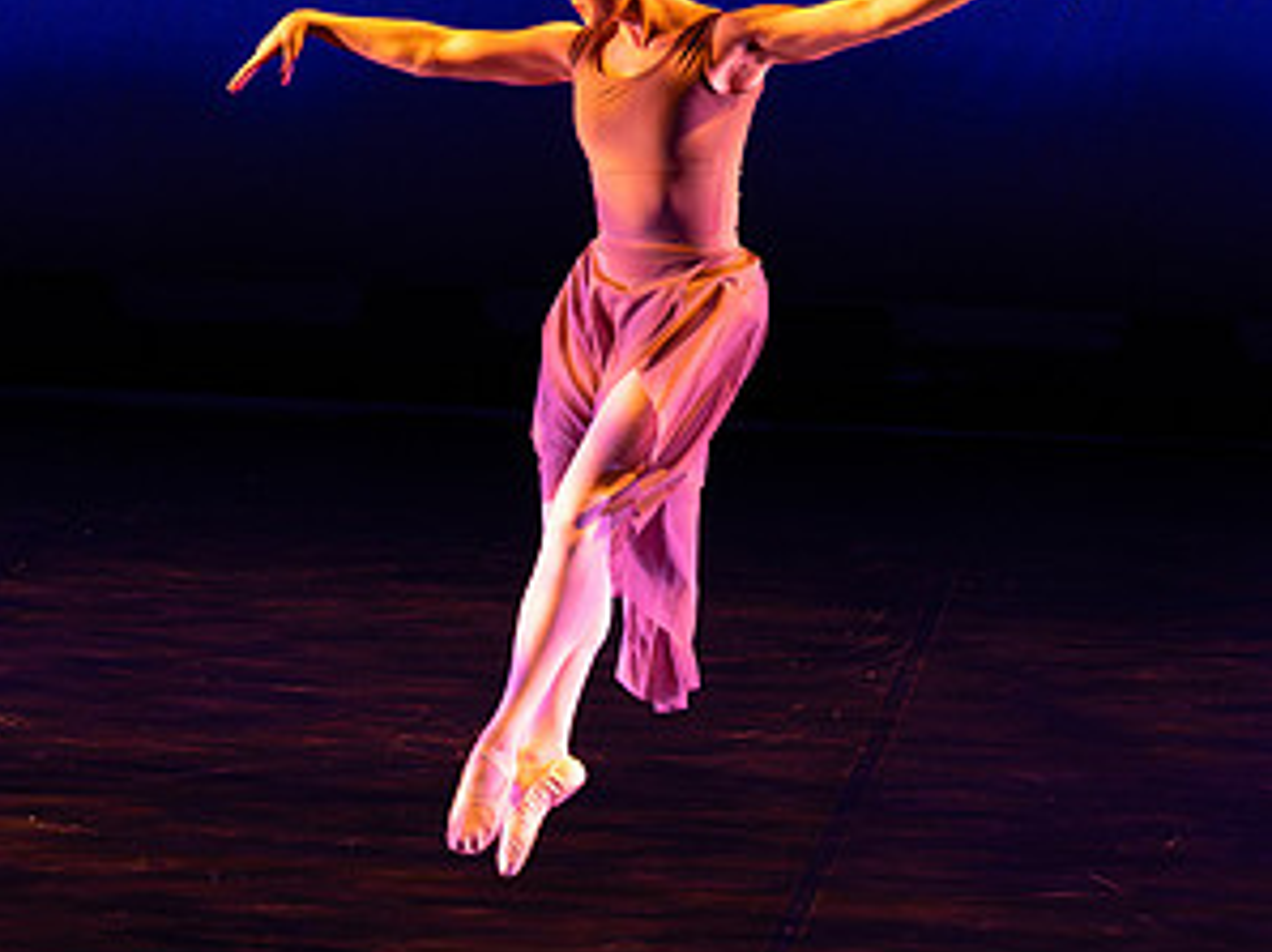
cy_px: -400
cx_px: 996
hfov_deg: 6.7
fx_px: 10831
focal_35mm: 295
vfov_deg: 5.0
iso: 4000
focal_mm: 70
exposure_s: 1/200
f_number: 2.8
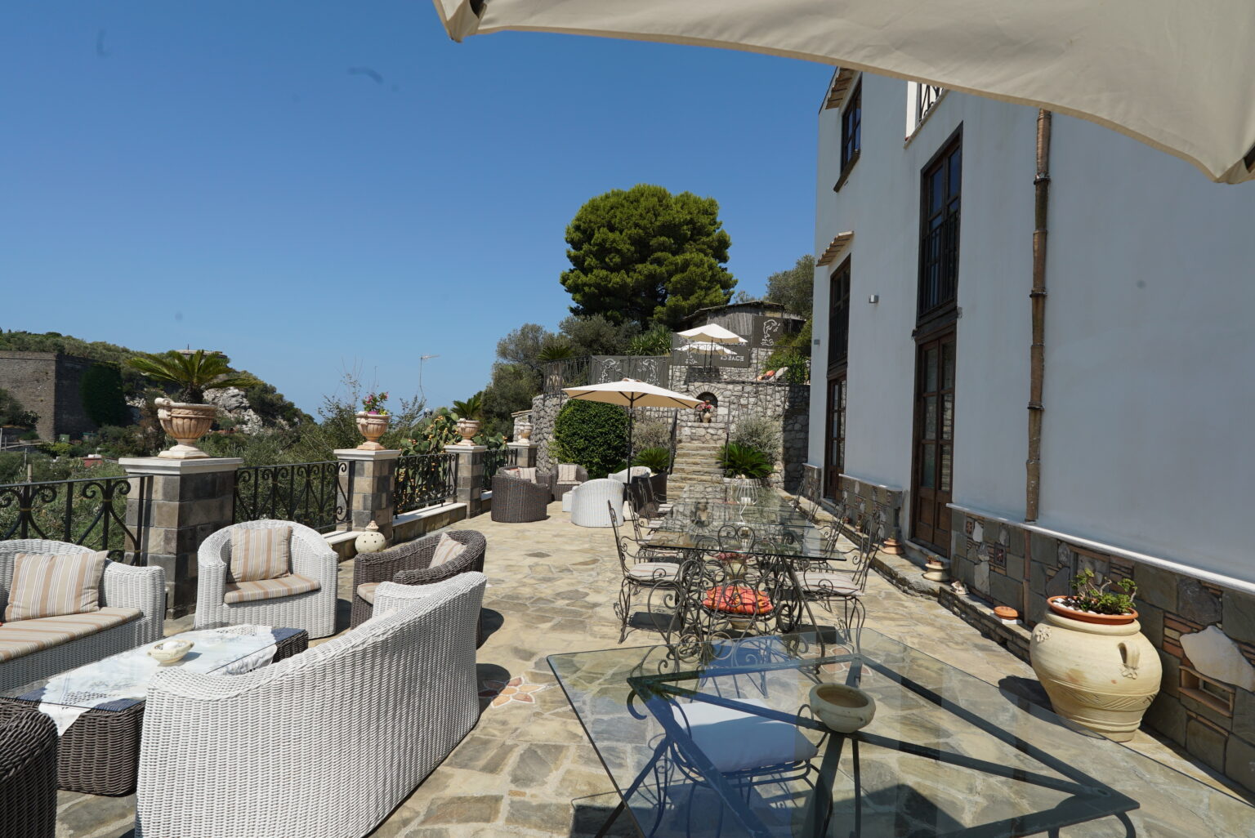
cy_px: 419
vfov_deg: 69.0
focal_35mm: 18
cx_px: 628
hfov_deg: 91.6
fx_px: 610
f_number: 13
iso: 100
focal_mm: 17.5
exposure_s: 1/160
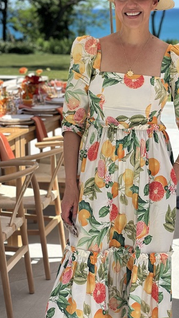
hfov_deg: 13.4
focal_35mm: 90
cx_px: 132
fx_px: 759
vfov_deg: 23.6
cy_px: 142
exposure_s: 1/7092
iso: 100
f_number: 1.78
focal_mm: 6.86
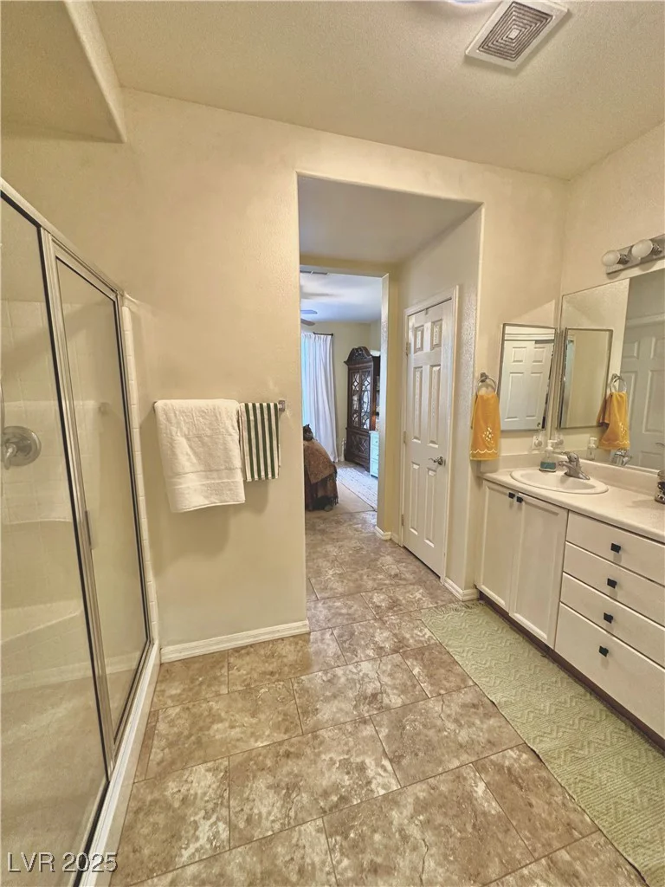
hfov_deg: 85.7
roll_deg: +1.2
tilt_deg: -9.7
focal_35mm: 14
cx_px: 332
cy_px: 444
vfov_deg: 102.1
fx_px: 359
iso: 250
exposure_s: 1/60
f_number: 2.2
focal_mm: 2.22
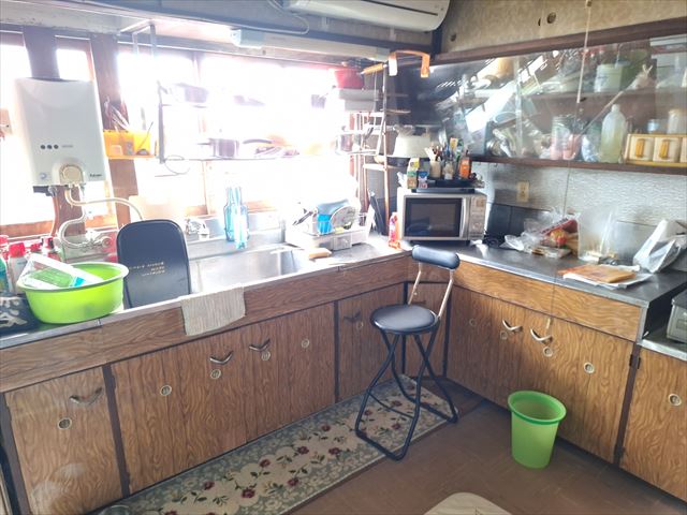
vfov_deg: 58.9
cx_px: 344
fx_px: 456
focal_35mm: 23
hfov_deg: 73.9
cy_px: 258
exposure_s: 1/17
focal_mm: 5.54
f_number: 1.8
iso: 800
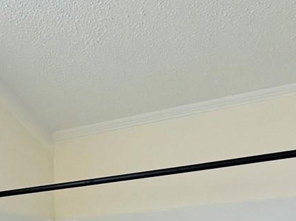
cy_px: 345
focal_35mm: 68
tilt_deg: -6.1
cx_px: -71
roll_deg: +2.2
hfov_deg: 25.3
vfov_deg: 18.7
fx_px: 581
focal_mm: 2.22
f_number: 2.2
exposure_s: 1/121
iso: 80
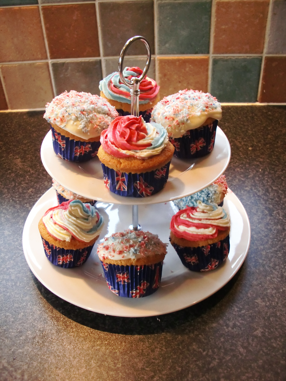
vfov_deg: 51.4
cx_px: 143
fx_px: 397
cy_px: 190
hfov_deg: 39.7
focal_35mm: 36
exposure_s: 1/50
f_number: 2.8
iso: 400
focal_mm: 6.3
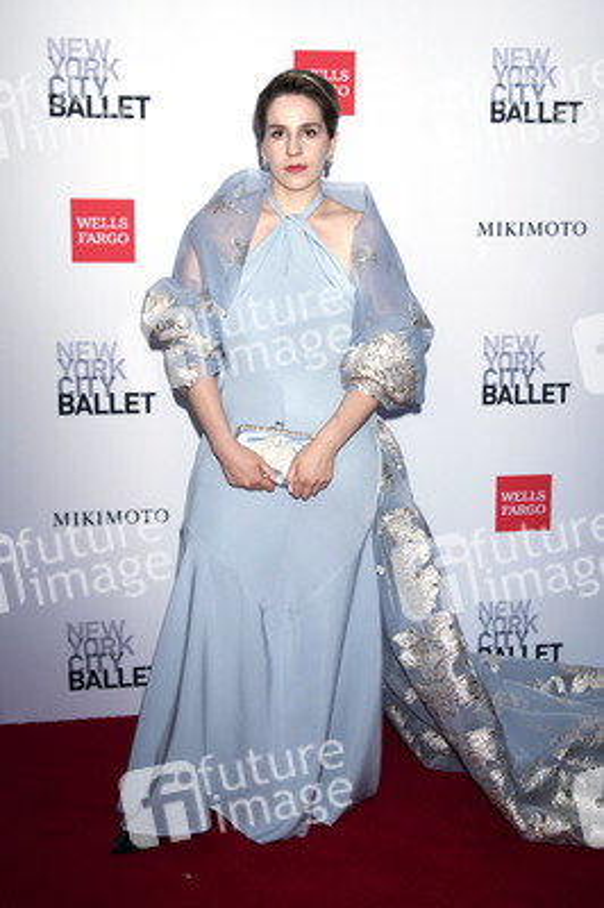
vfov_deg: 50.7
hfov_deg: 35.0
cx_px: 302
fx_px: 958
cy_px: 454
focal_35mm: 38
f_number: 5.6
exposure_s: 1/200
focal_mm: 38
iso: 640
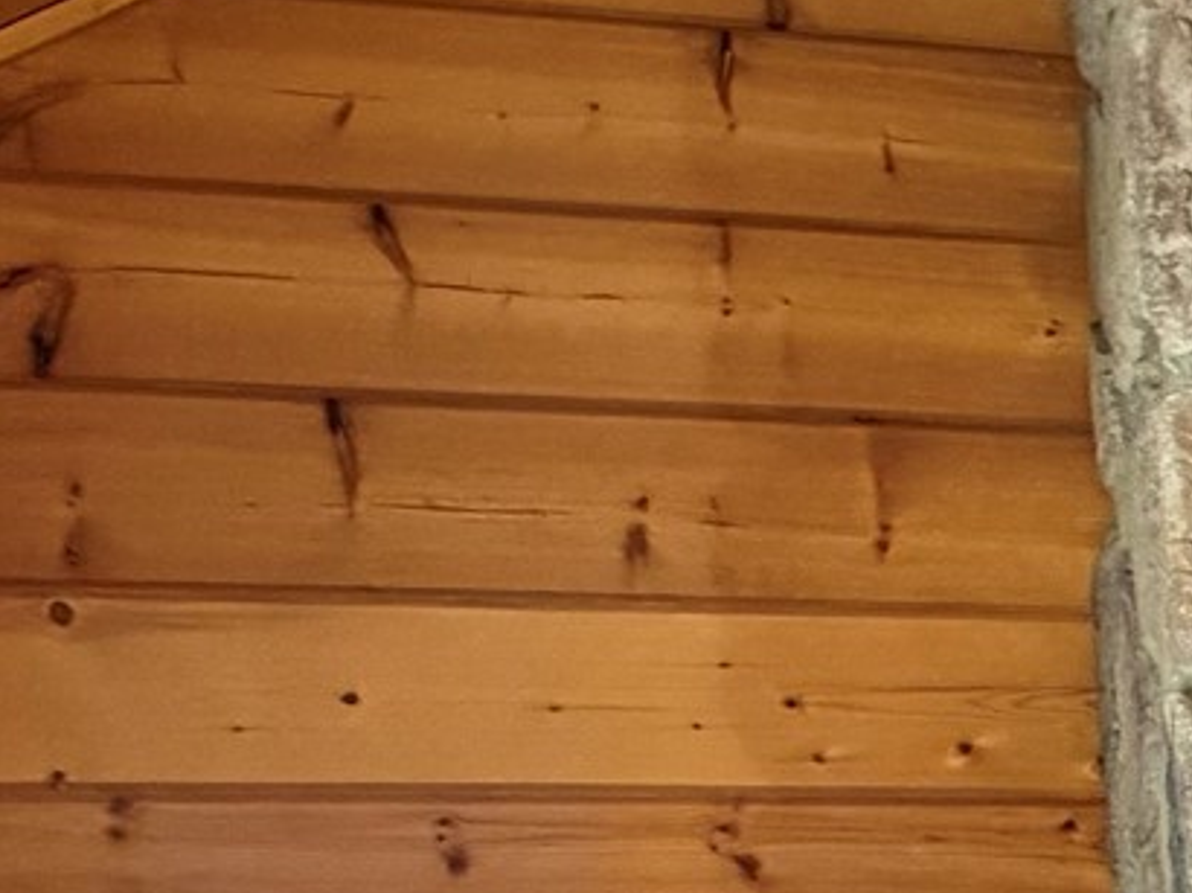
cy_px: 1402
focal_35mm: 120
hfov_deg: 12.9
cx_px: 2785
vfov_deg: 11.7
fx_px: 4130
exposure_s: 1/60
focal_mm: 6.76
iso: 400
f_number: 1.78
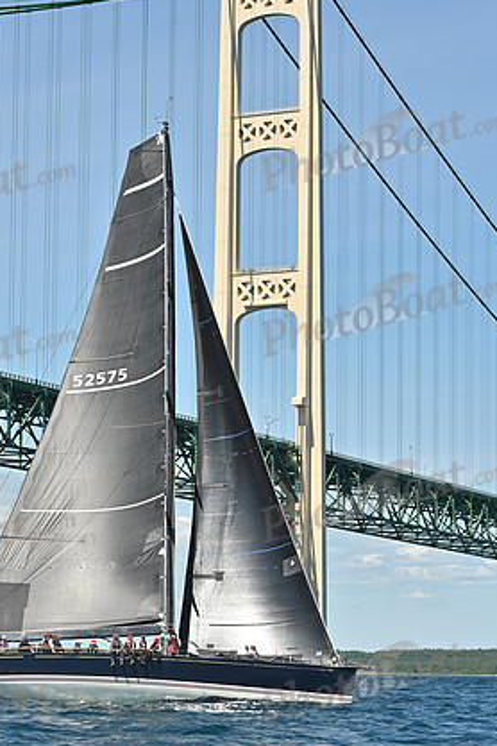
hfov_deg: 12.0
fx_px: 2361
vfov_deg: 17.9
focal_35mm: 114
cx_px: 169
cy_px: 429
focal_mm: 82
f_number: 10
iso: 320
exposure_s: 1/1000
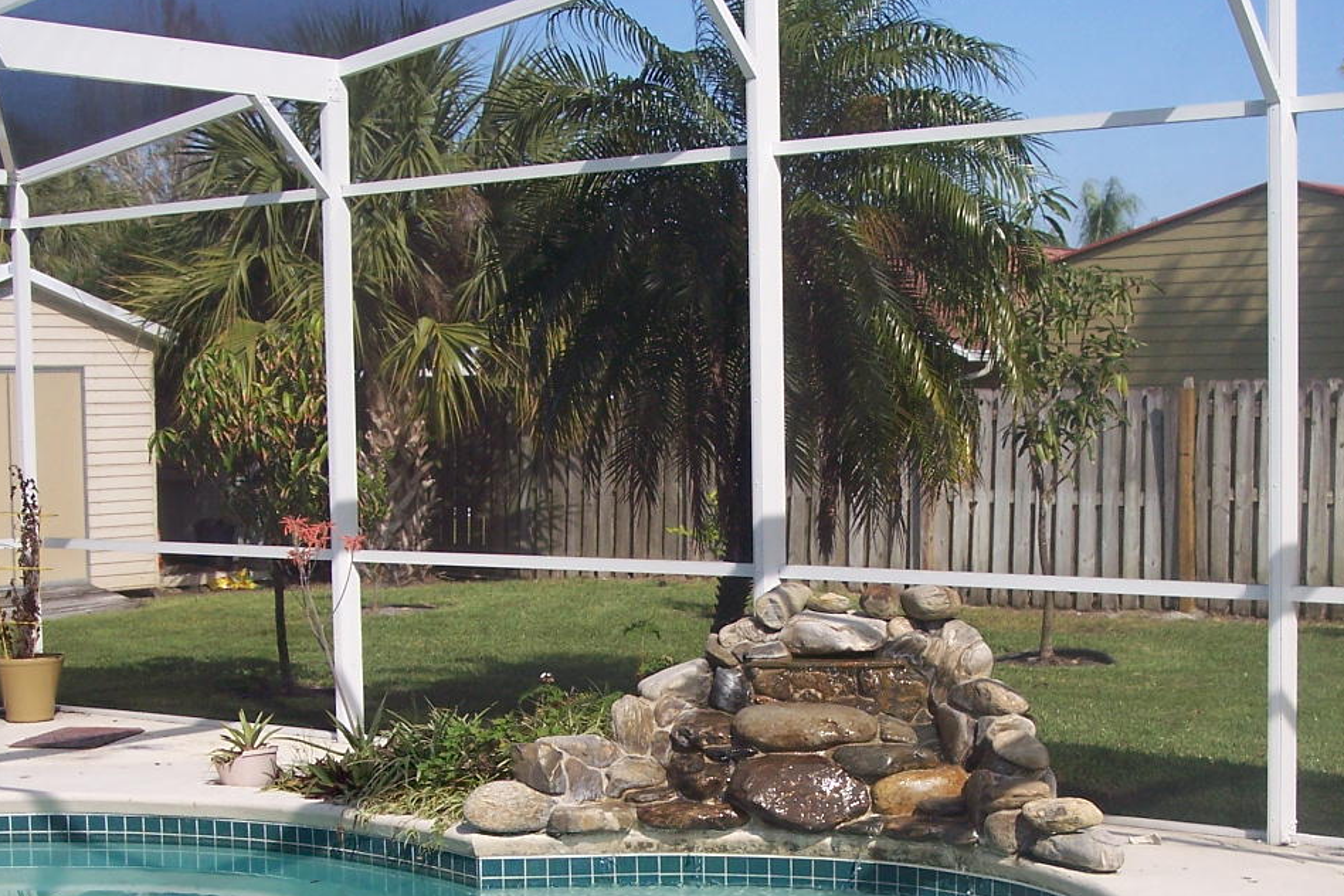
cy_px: 586
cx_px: 690
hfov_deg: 31.4
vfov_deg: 21.2
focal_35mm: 64
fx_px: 2389
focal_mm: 8
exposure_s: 1/500
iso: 100
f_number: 4
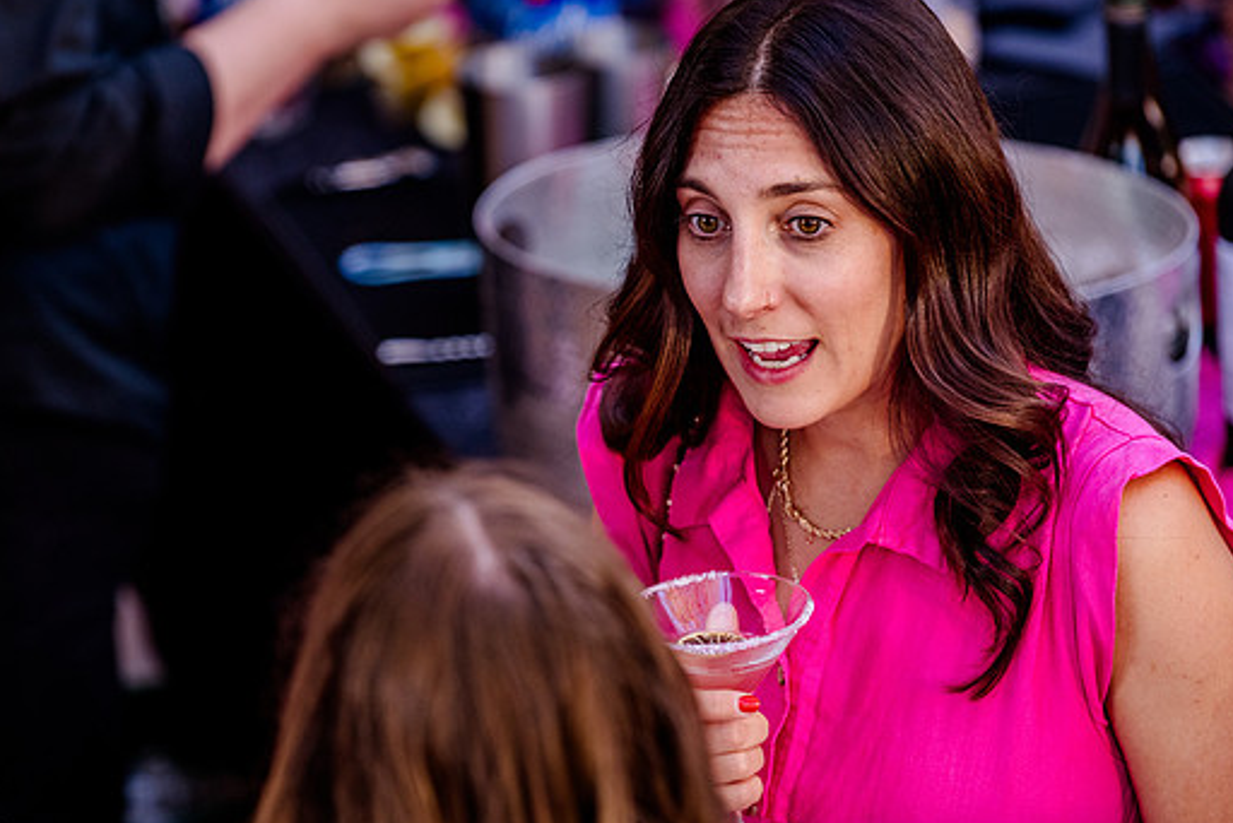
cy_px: 335
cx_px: 521
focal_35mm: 283
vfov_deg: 4.9
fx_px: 9698
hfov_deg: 7.3
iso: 1000
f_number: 2.8
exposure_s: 1/320
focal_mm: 190
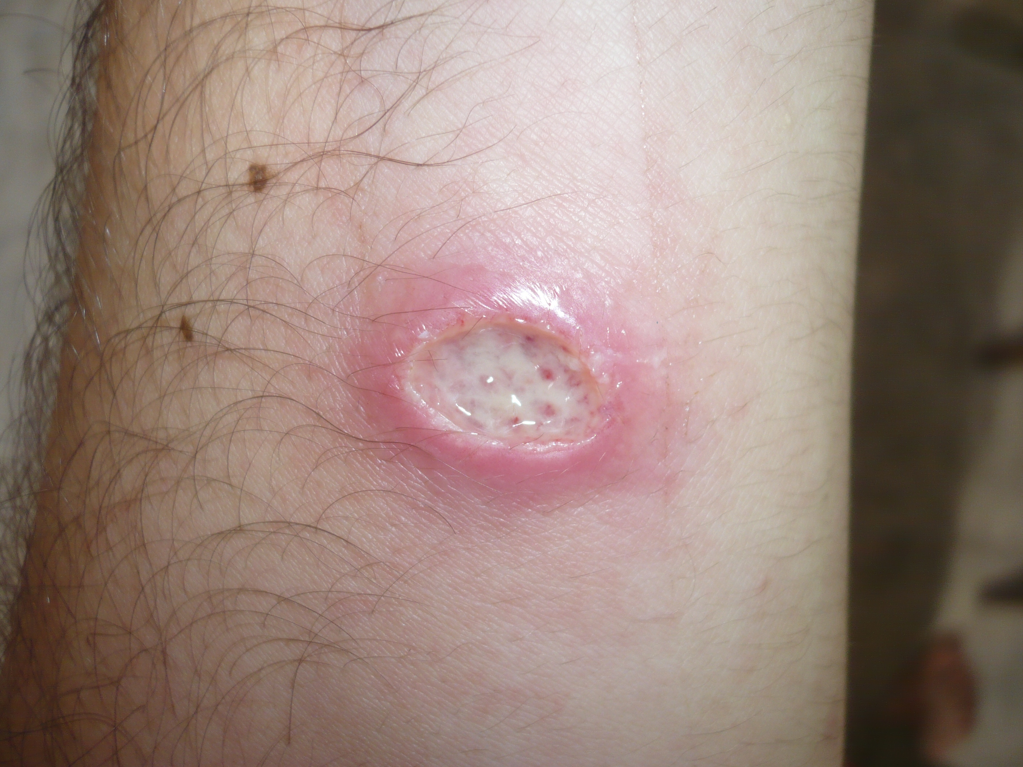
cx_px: 512
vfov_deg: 40.7
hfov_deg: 52.6
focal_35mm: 35
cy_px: 384
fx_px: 1034
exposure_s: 1/30
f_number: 2.8
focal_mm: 5.8
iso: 100
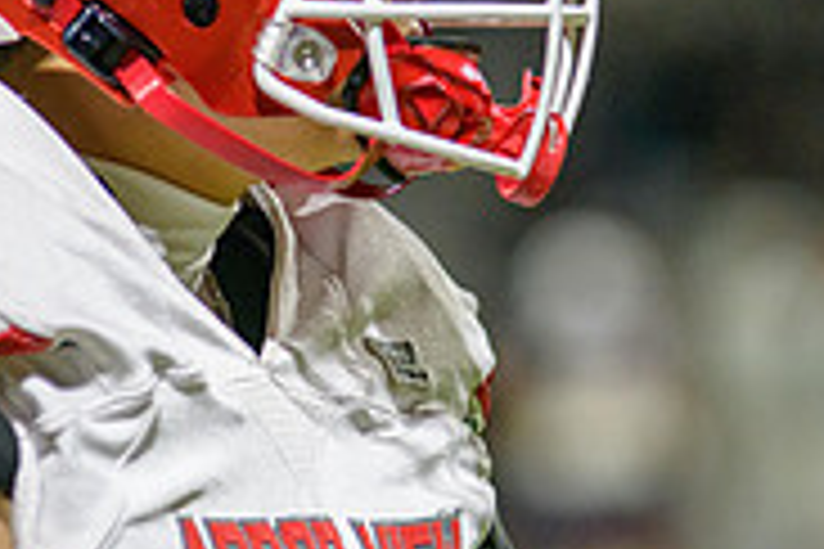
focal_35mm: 523
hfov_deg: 3.9
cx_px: 378
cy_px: 227
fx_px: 11970
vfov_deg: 2.6
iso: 2000
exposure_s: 1/320
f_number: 2.8
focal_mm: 165
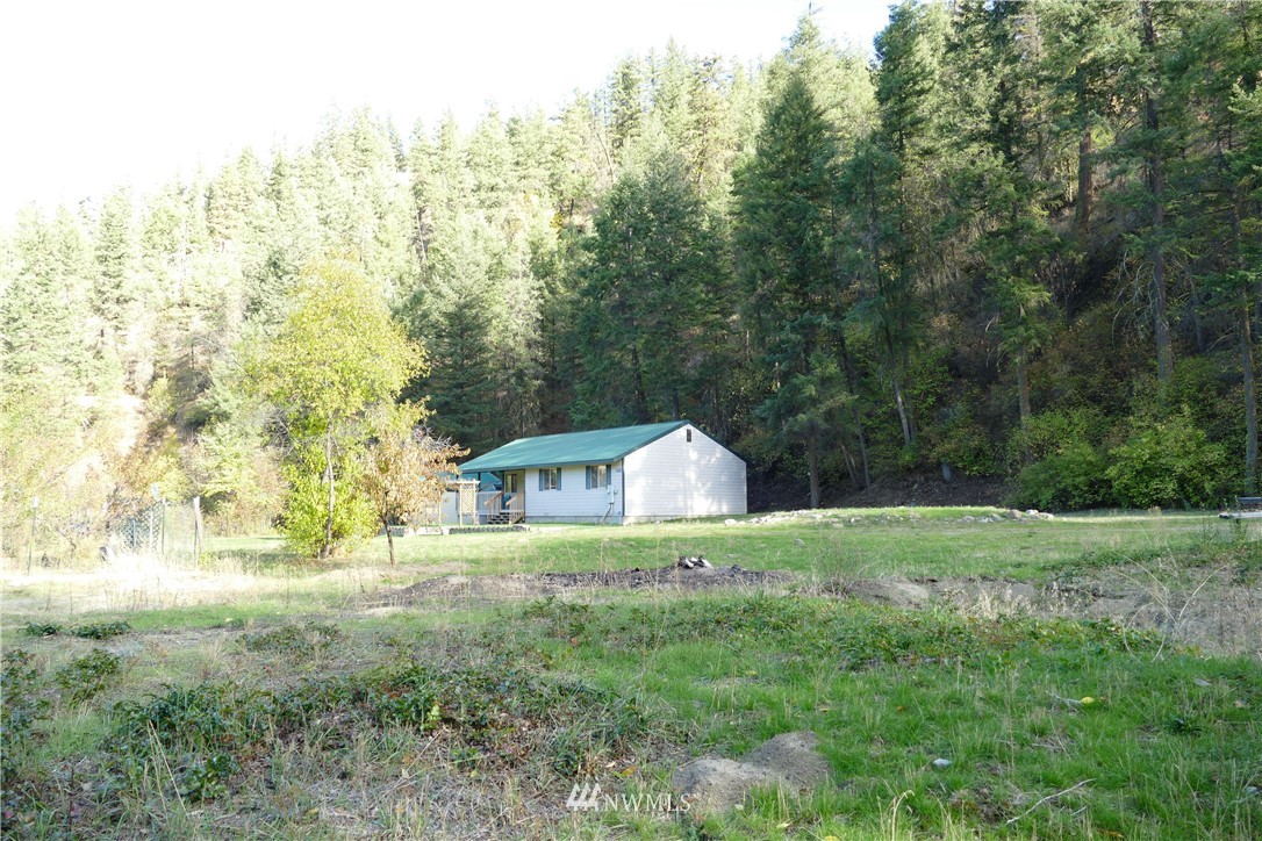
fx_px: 876
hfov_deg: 71.5
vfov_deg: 51.3
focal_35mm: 25
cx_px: 631
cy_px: 420
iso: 125
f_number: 2.8
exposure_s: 1/160
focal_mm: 9.12
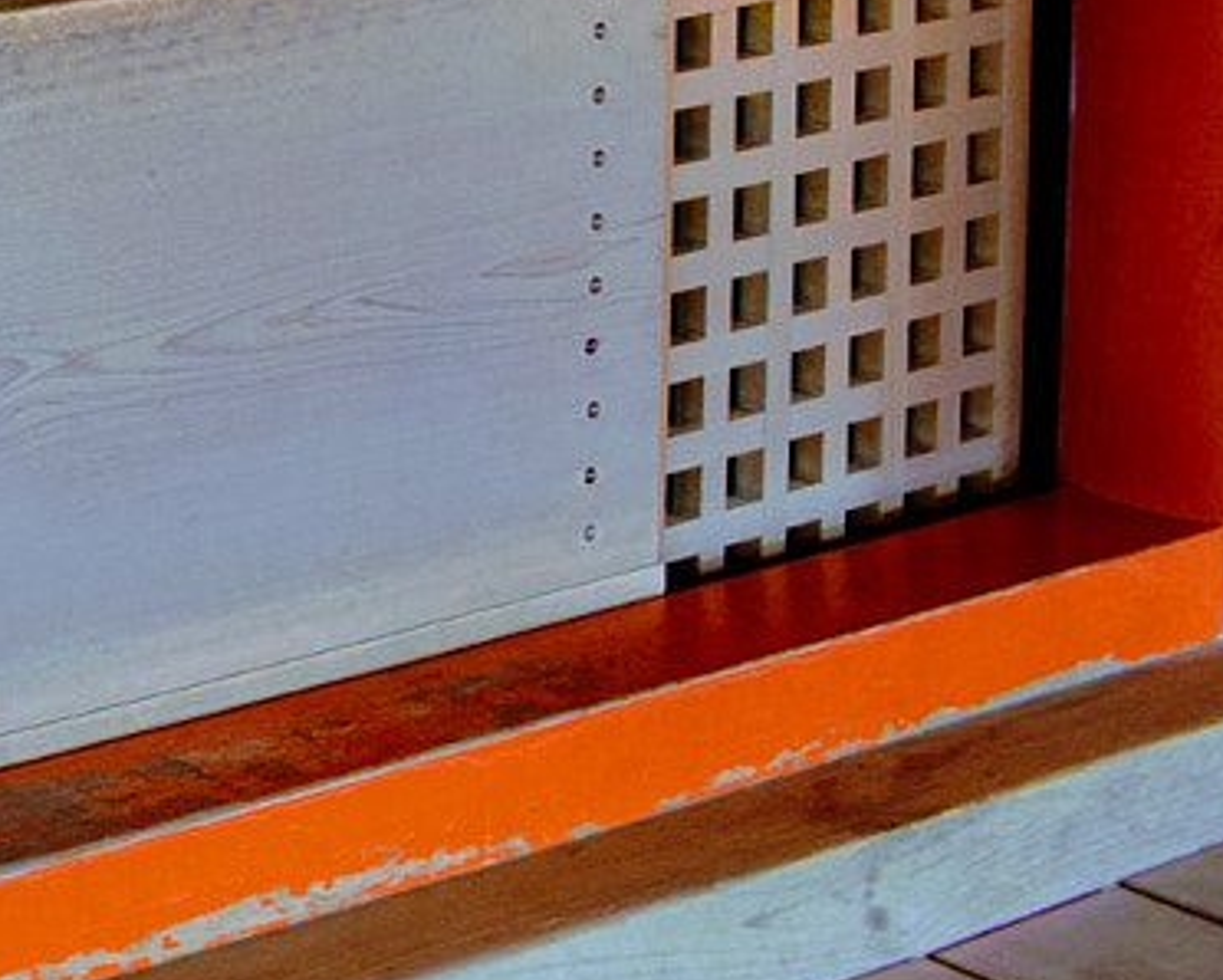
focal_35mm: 109
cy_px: -510
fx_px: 3947
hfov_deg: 15.0
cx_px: -1059
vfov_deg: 13.3
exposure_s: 1/60
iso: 500
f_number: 4
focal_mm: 18
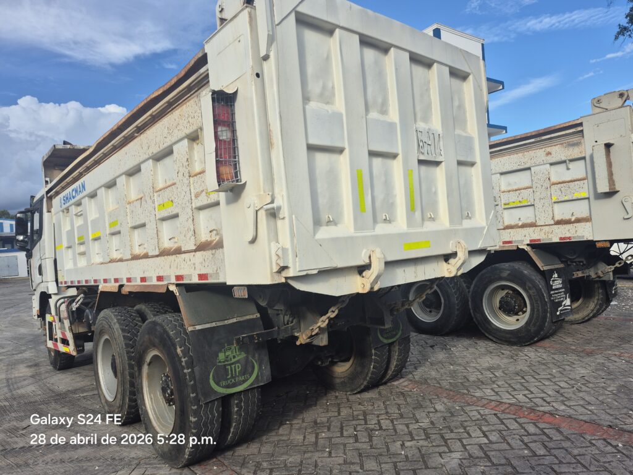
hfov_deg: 73.9
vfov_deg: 58.9
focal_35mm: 23
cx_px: 316
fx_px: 421
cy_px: 238
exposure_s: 1/1056
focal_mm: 5.4
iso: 25
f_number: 1.8
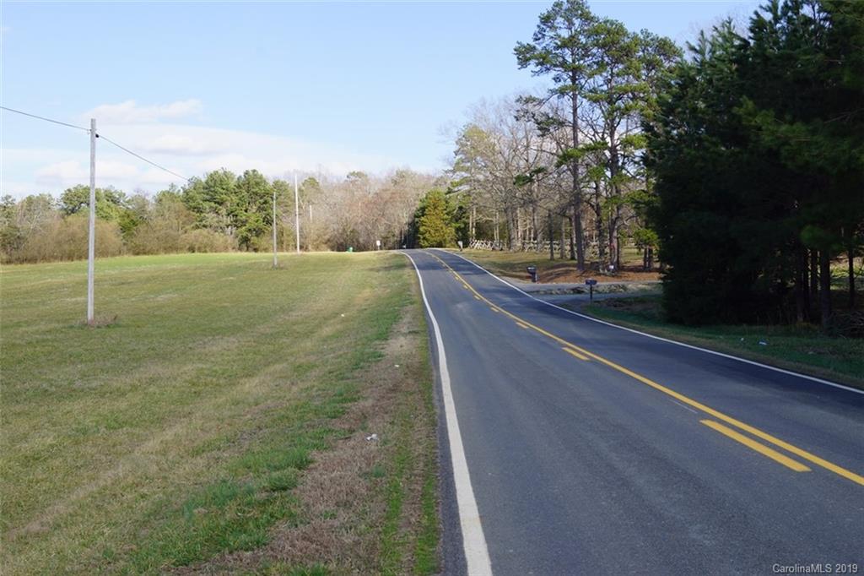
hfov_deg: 43.6
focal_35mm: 45
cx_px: 432
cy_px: 288
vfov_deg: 29.8
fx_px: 1080
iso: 100
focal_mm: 30
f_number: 13
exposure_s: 1/100
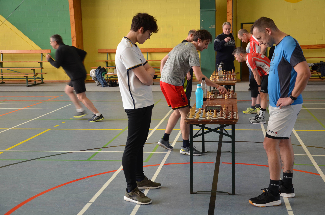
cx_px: 162
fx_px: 459
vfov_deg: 26.4
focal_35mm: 51
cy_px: 108
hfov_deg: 39.0
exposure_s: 1/60
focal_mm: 34
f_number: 4.2
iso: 500
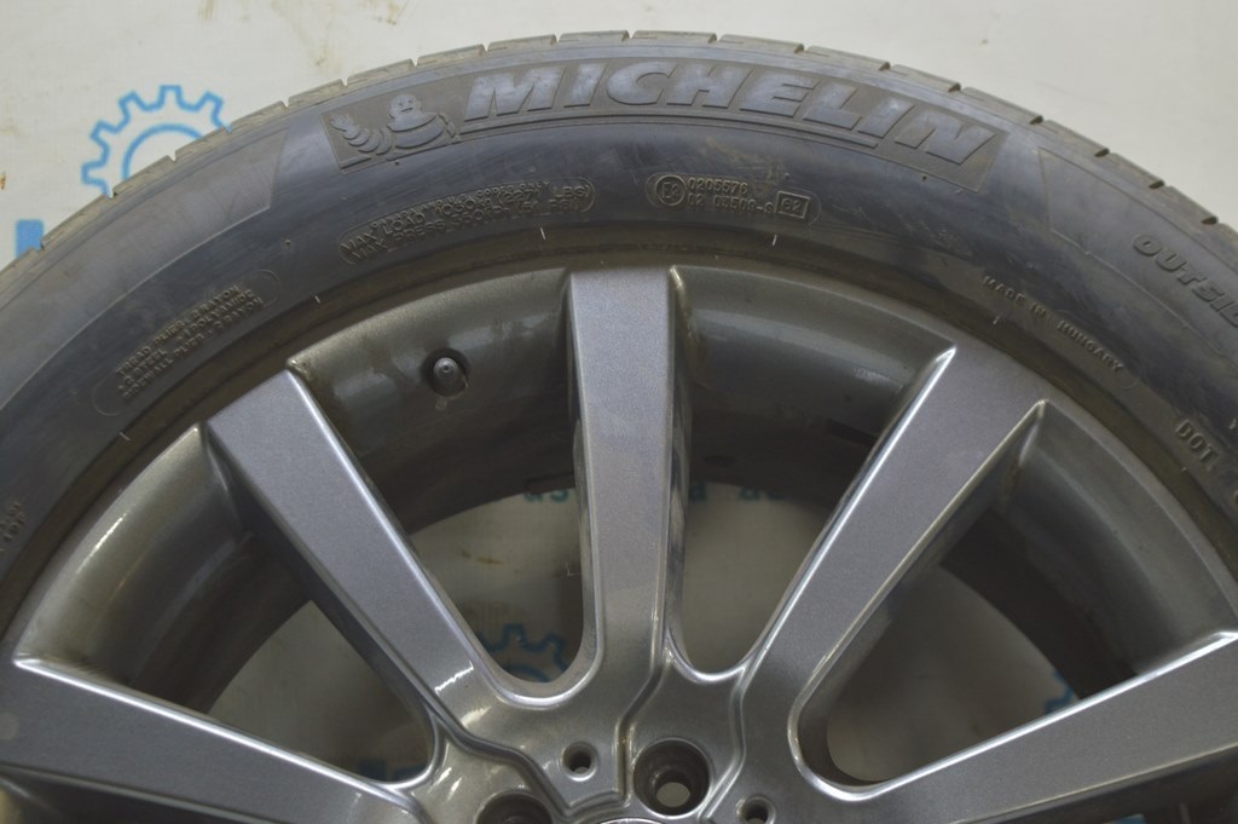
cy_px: 412
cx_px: 619
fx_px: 2680
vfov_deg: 17.5
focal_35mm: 78
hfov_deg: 26.0
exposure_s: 1/20
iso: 400
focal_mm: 52
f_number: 5.6
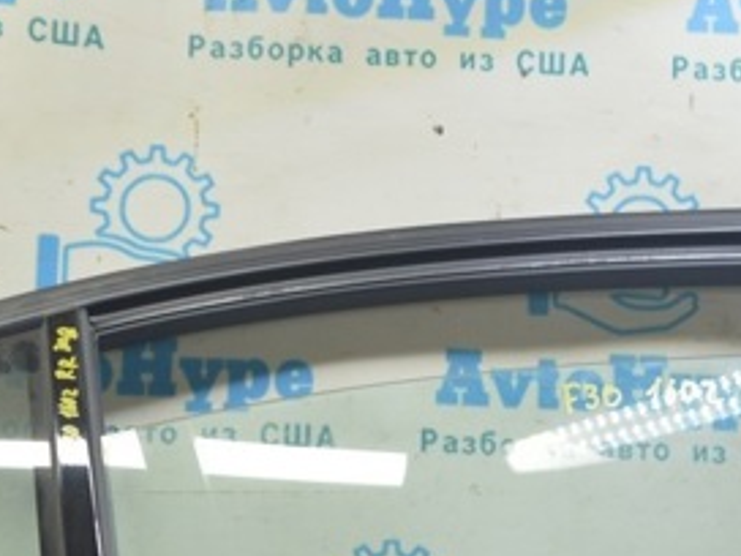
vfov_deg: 20.1
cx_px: 330
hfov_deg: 27.3
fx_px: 1523
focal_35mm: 71
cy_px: 538
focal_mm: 21
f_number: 5.6
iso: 400
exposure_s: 1/20
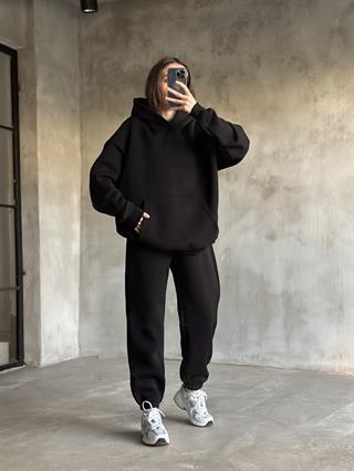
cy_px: 236
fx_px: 654
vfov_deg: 39.6
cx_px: 177
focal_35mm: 48
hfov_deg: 30.3
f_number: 1.78
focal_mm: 6.86
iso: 400
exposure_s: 1/53
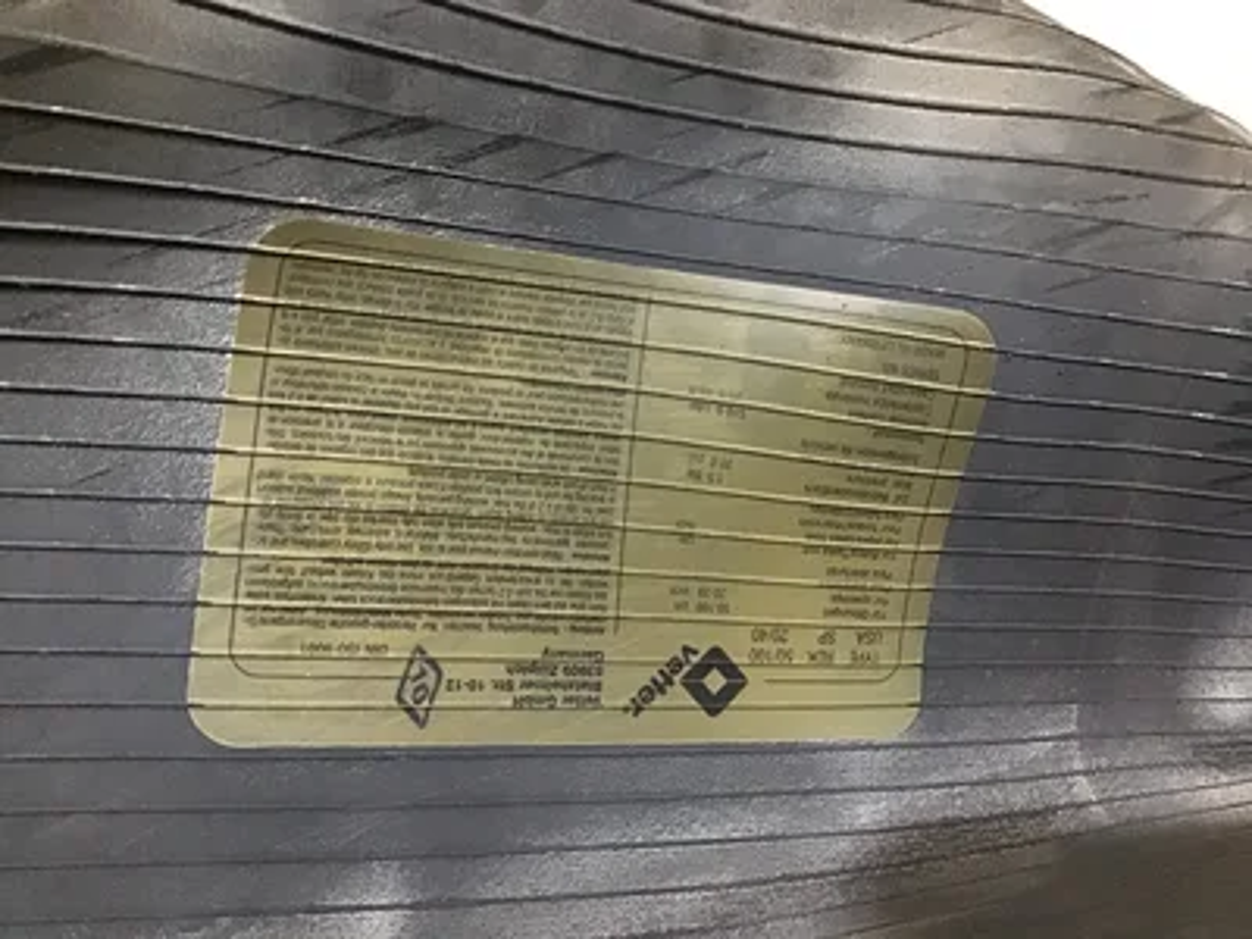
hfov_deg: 58.4
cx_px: 626
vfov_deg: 45.4
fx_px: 1121
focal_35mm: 31
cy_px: 470
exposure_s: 1/15
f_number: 2.4
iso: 640
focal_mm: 3.3
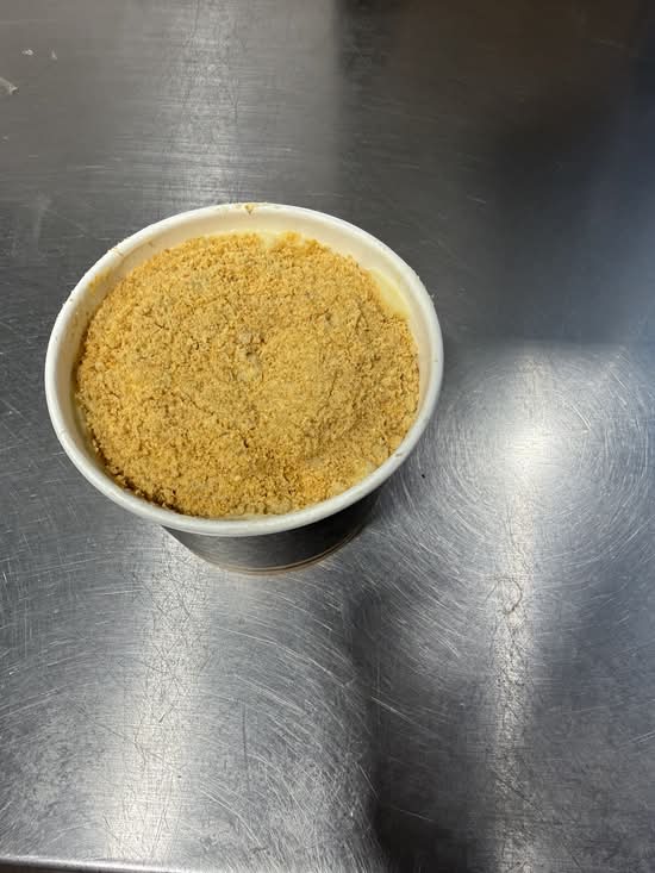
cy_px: 436
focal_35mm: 24
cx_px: 328
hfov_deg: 56.8
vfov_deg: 71.6
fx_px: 605
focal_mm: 2.22
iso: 50
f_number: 2.2
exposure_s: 1/120
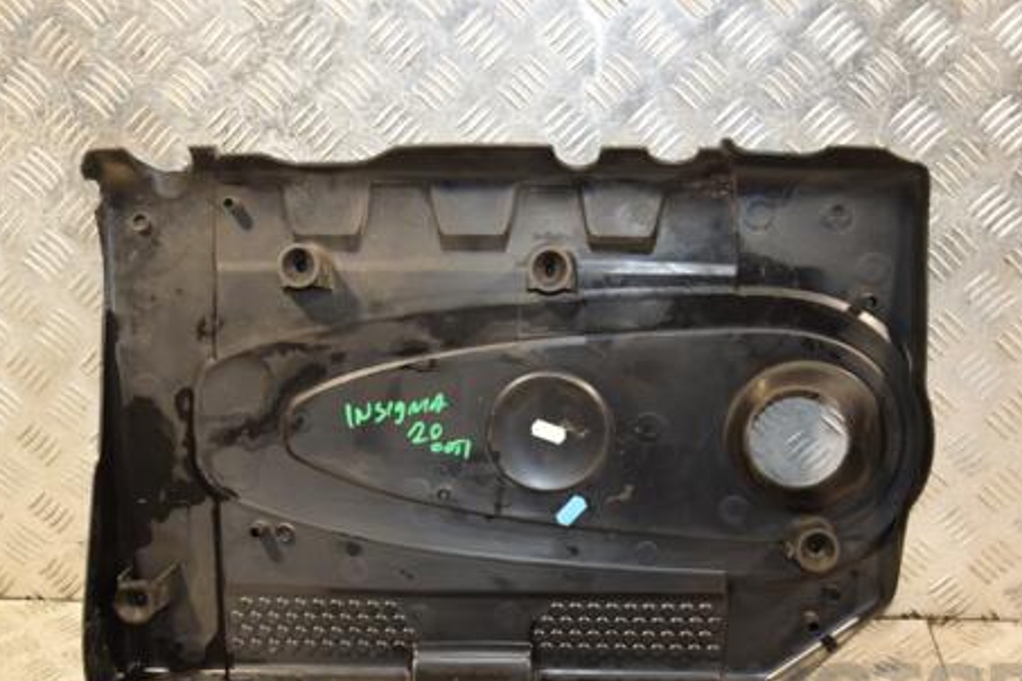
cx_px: 467
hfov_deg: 39.8
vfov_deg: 27.1
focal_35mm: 50
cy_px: 397
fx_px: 1410
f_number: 5
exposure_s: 1/100
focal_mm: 25
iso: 800
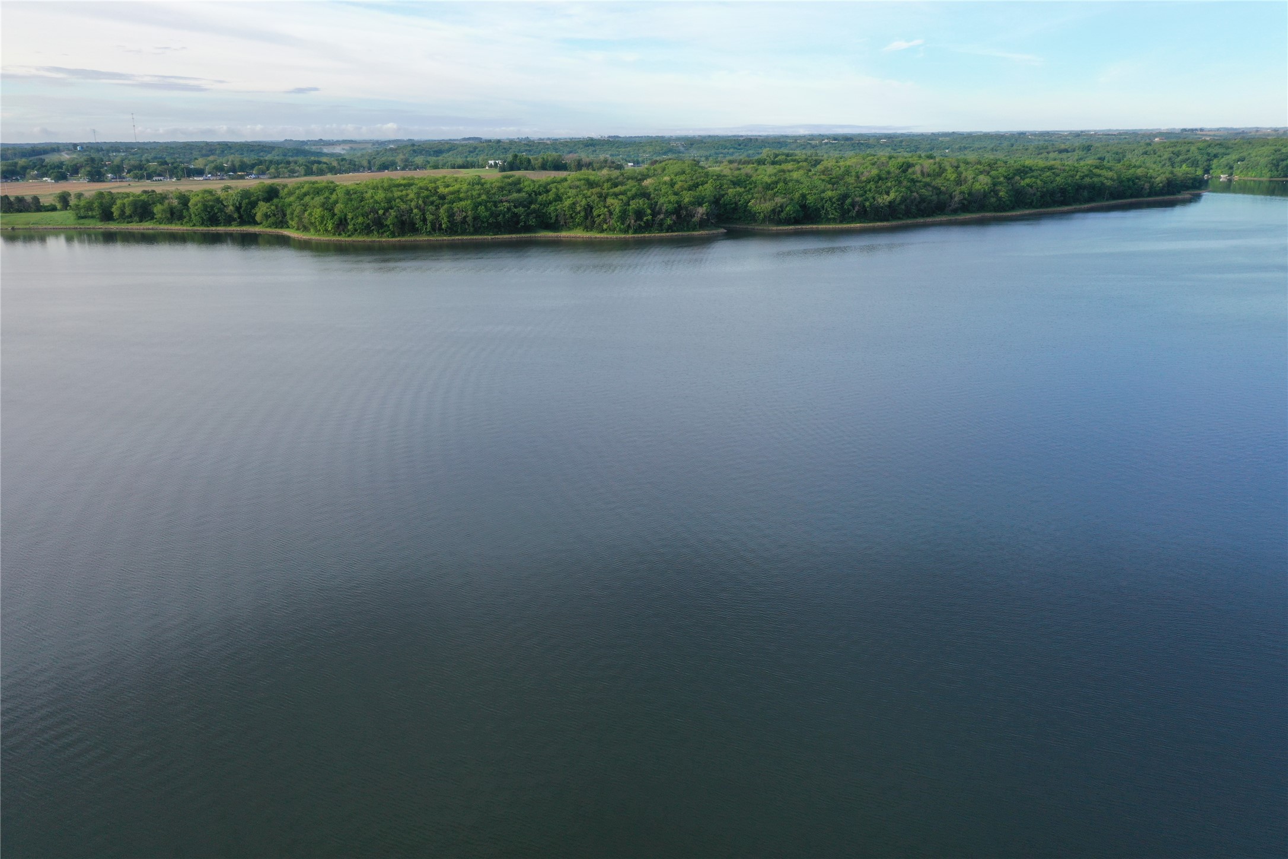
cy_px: 430
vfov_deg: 46.4
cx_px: 644
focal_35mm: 28
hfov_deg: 65.5
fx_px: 1002
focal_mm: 10.26
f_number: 8
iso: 100
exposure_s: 1/80
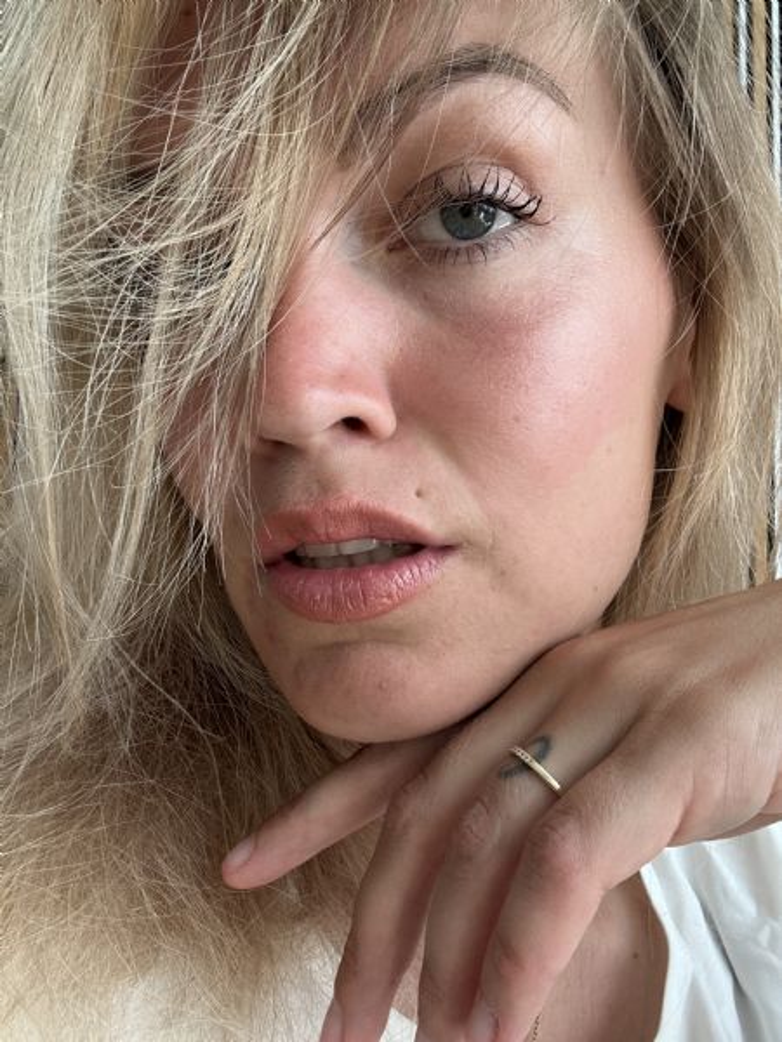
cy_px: 521
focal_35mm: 30
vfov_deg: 60.0
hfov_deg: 46.8
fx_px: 904
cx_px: 391
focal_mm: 2.69
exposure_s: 1/121
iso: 64
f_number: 1.9
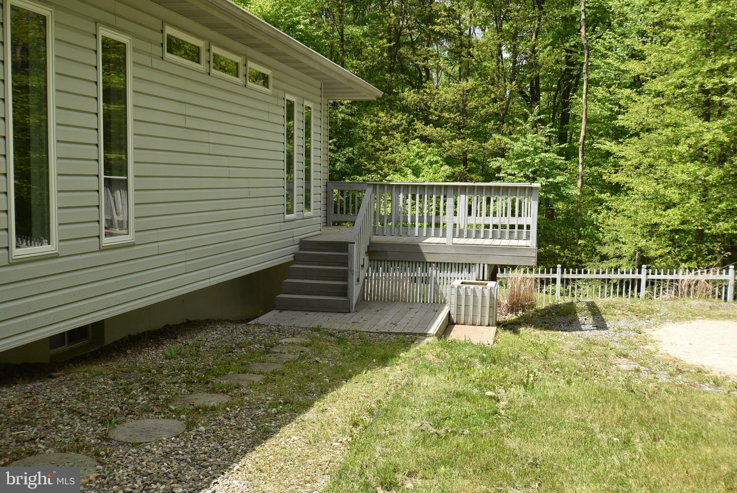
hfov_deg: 53.1
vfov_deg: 36.9
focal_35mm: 36
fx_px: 737
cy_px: 246
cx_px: 368
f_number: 7.1
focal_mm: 24
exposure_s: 1/320
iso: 200
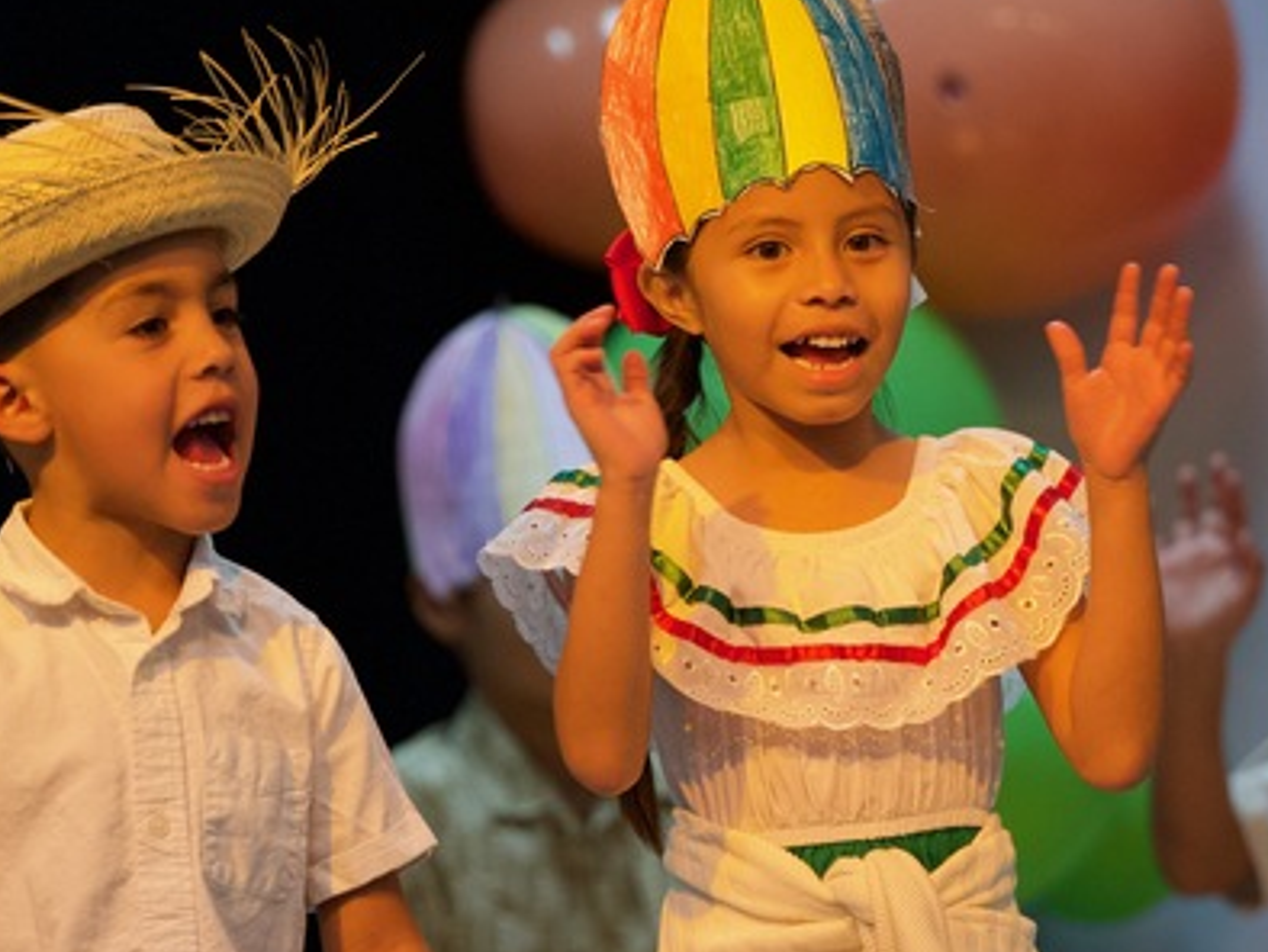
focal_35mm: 499
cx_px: 705
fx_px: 18290
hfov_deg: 4.0
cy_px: 436
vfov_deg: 3.0
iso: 2000
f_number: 2.8
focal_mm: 200
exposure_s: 1/400
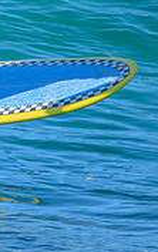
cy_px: -23
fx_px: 21395
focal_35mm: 3113
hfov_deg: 0.4
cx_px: -252
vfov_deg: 0.7
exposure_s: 1/2000
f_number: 6.3
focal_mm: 800
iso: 1000
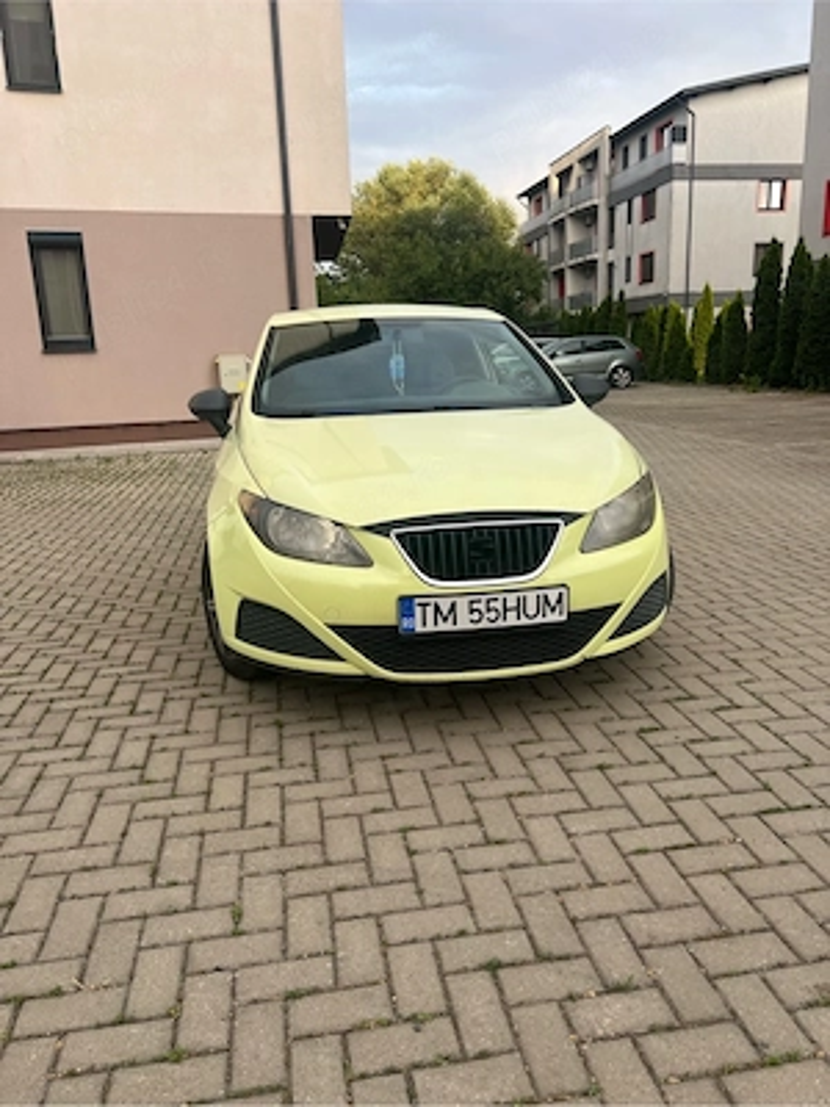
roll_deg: +3.6
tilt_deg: -14.1
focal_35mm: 26
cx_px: 415
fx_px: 831
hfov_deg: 53.1
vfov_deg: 67.3
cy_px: 554
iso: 50
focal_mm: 5.7
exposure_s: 1/478
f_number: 1.5
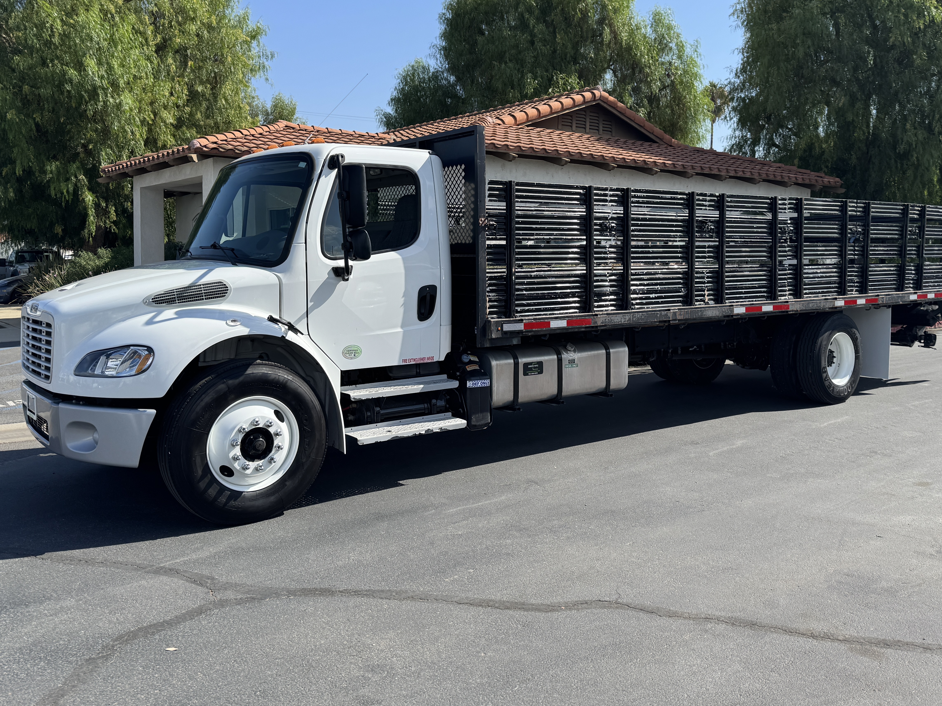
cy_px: 287
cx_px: 490
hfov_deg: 59.9
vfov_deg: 46.6
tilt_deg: -2.1
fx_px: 816
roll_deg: -0.1
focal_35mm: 30
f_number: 1.78
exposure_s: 1/3413
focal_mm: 6.76
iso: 80
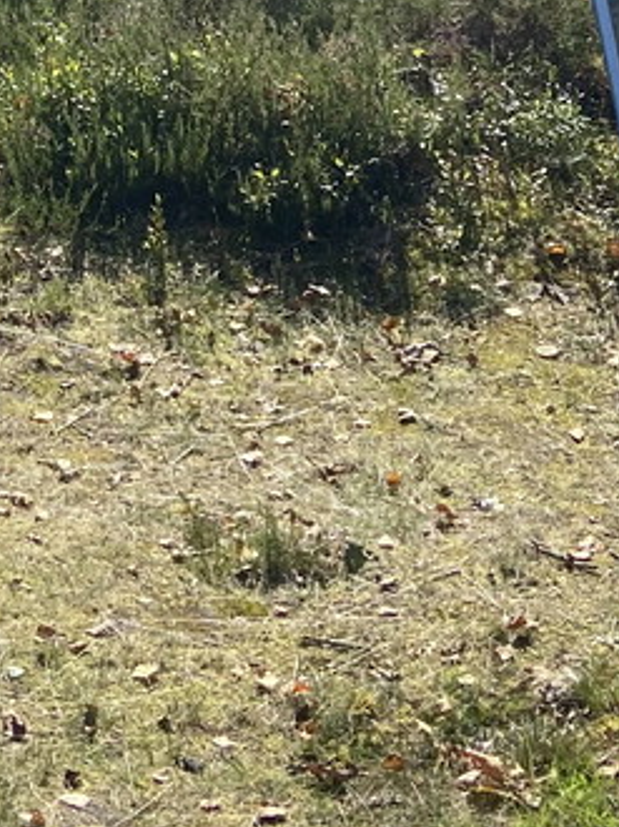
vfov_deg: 17.8
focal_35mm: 101
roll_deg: +3.6
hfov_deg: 14.5
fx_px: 2411
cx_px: 93
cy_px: -338
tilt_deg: -3.8
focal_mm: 4.25
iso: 32
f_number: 1.8
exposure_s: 1/2688
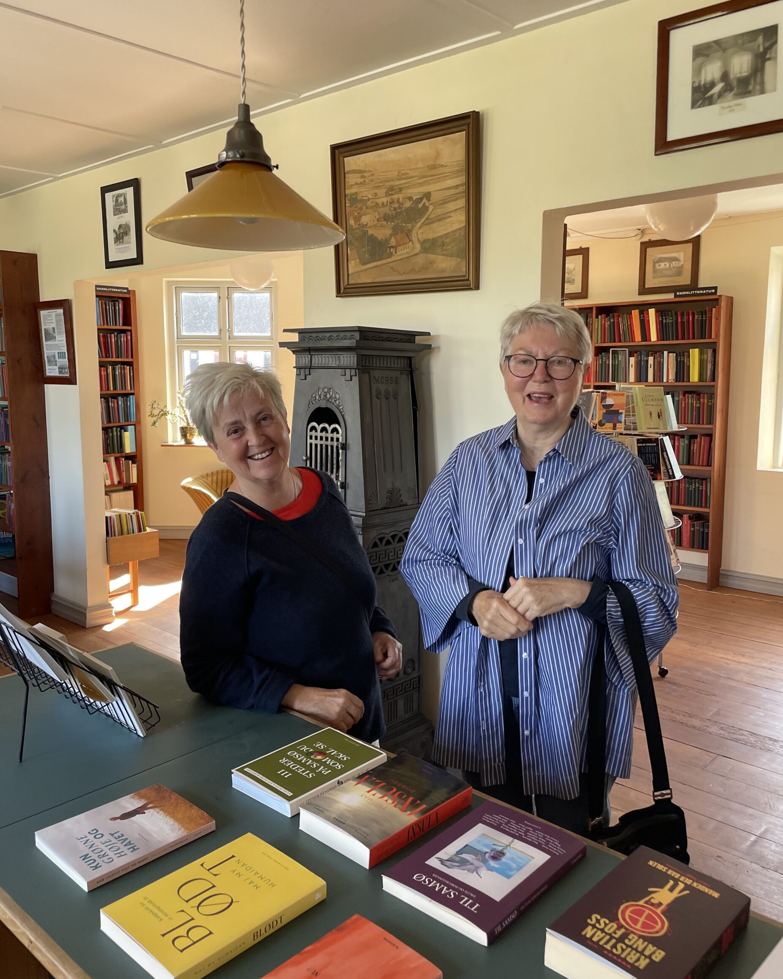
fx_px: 811
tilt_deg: -8.2
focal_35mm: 28
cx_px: 399
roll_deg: -0.2
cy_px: 481
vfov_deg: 62.2
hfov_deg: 51.5
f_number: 1.6
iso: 125
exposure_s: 1/121
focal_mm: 4.2
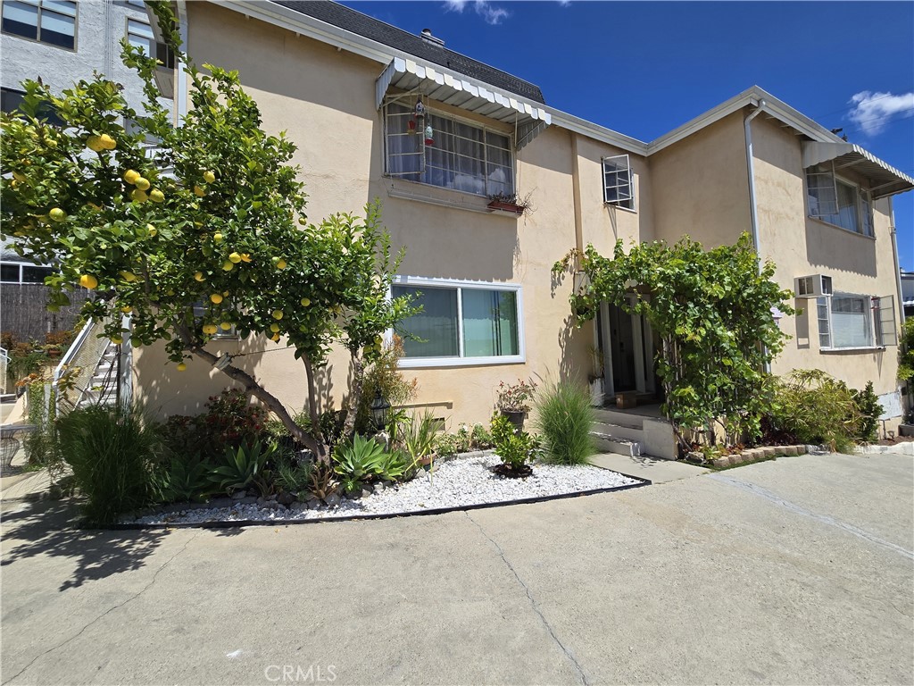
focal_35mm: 13
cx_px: 457
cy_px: 343
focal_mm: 2.2
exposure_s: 1/3160
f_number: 2.2
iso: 50
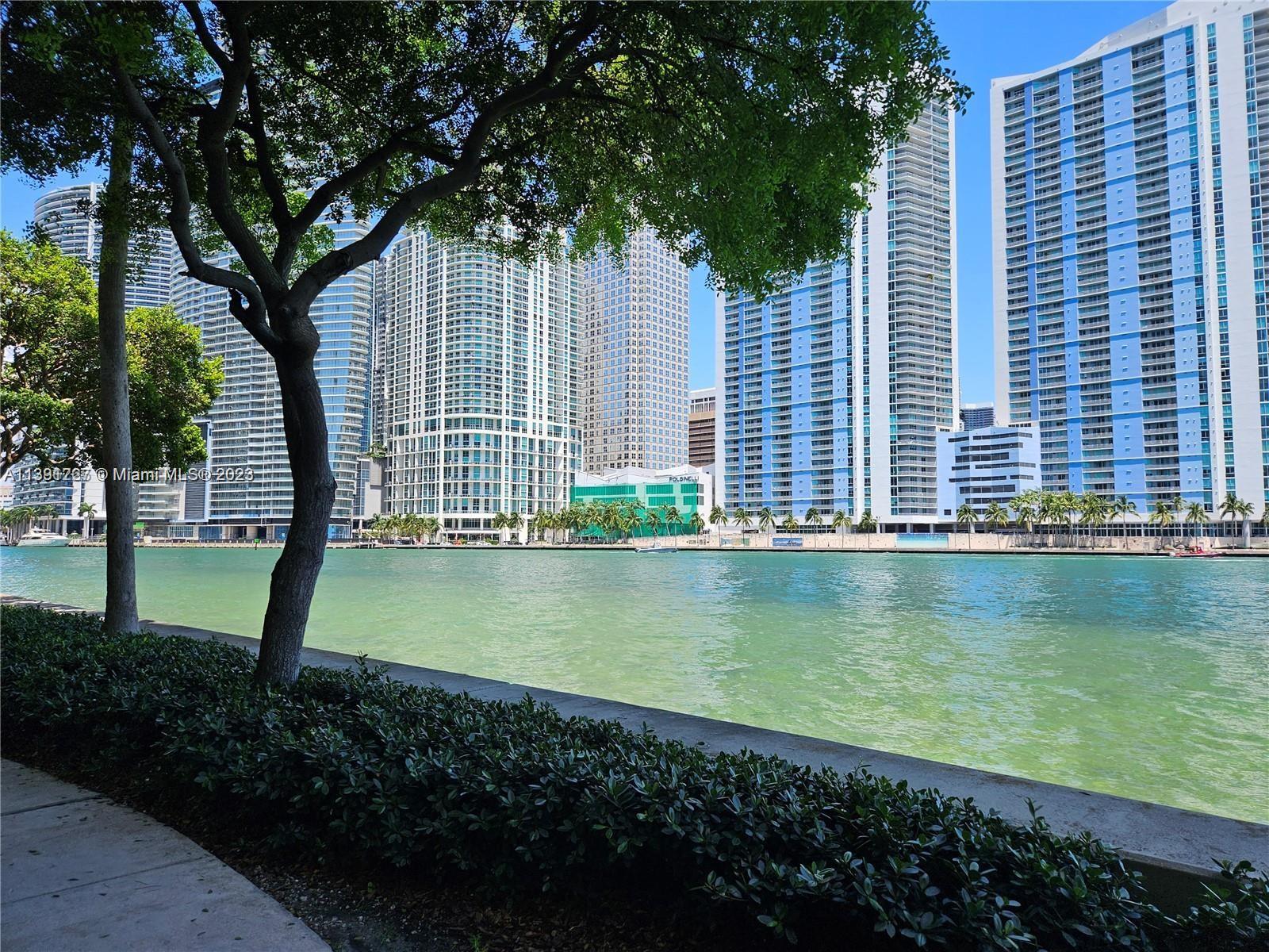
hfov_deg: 73.9
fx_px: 843
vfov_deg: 58.9
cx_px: 634
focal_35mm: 23
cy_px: 476
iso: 25
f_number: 1.8
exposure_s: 1/1170
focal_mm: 5.4
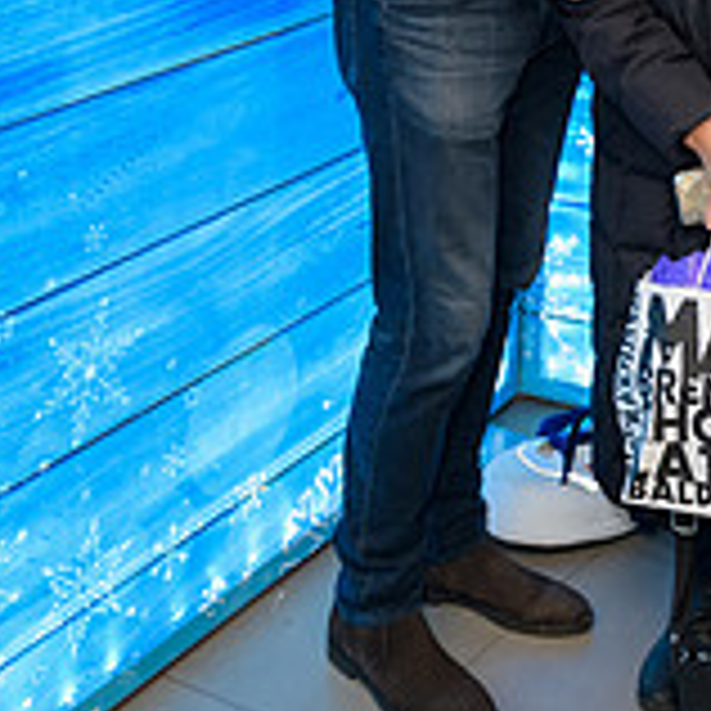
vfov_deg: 21.6
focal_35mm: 75
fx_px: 1743
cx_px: 783
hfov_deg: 21.8
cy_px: -106
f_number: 3.2
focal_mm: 24
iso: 400
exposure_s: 1/125
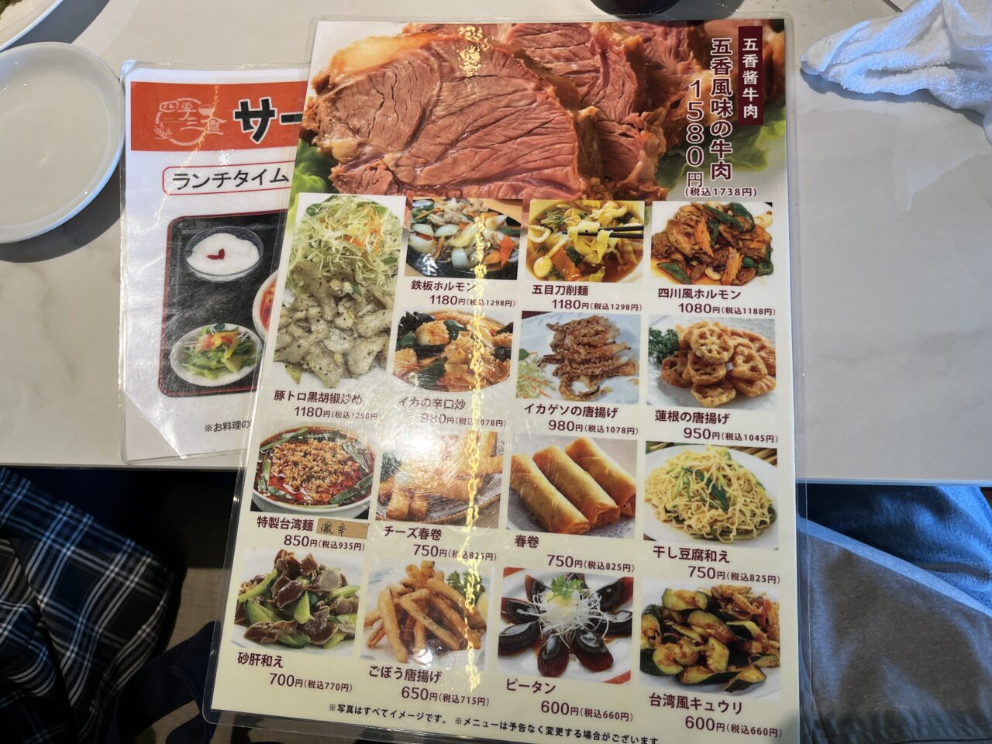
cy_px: 372
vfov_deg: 53.1
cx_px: 496
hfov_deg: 67.3
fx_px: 745
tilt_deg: -73.4
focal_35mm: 26
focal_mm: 5.1
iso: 100
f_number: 1.6
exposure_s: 1/120
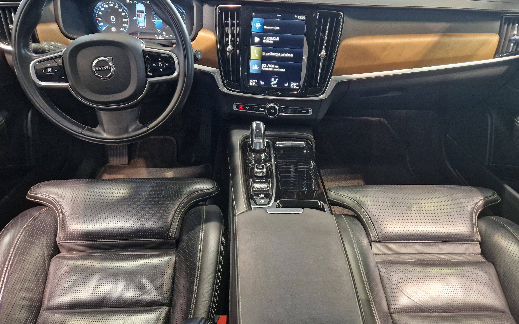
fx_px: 354
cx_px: 258
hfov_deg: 72.5
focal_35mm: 25
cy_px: 155
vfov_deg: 49.3
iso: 500
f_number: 1.8
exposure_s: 1/100
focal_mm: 5.4
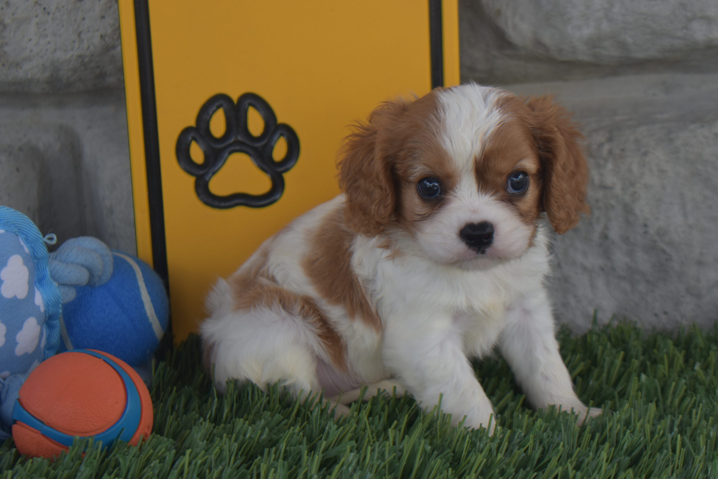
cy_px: 240
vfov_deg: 16.6
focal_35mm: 82
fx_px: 1645
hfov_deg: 24.6
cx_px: 359
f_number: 5.6
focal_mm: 55
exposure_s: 1/200
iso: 200
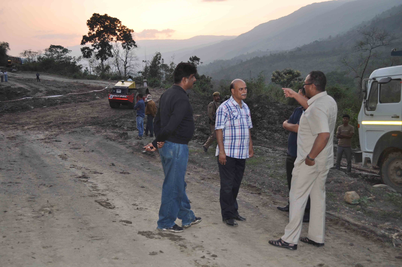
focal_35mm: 39
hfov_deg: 49.6
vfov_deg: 34.1
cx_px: 201
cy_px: 134
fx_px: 435
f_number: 4.2
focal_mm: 26
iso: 320
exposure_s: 1/200
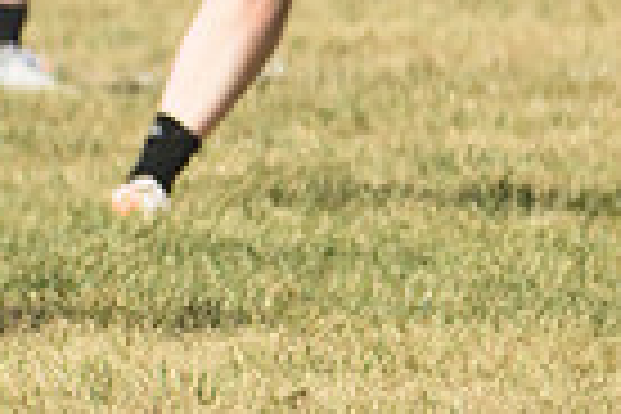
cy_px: -212
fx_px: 45761
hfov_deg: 0.8
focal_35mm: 2653
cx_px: -22
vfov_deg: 0.5
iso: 160
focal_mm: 420
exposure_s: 1/1000
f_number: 6
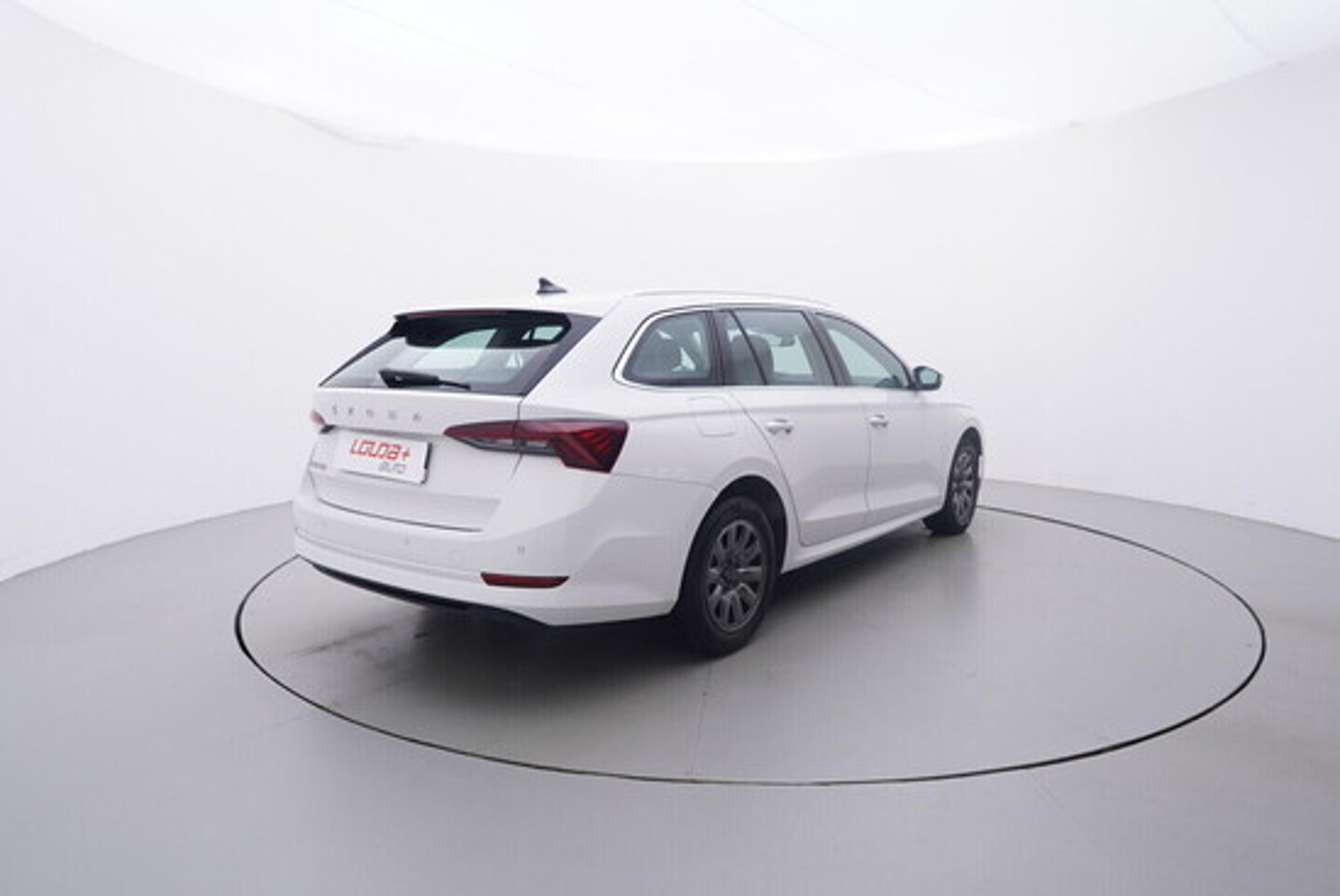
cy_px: 448
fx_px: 838
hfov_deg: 77.3
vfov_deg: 56.2
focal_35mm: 22
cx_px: 670
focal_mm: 15
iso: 200
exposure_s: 1/80
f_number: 5
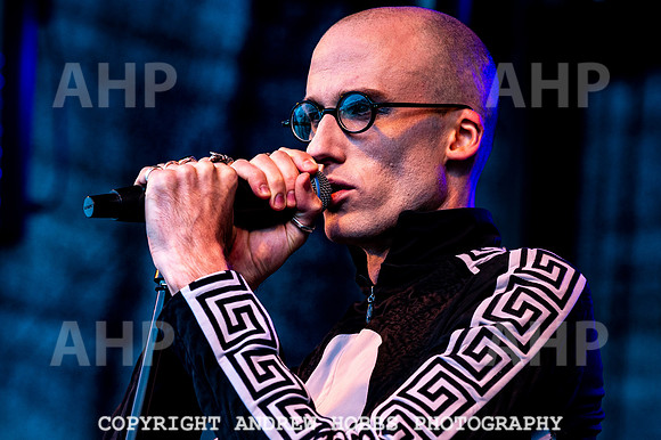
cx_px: 390
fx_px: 4604
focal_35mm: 251
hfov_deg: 8.2
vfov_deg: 5.5
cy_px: 180
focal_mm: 200
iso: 1100
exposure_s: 1/1000
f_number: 5.6
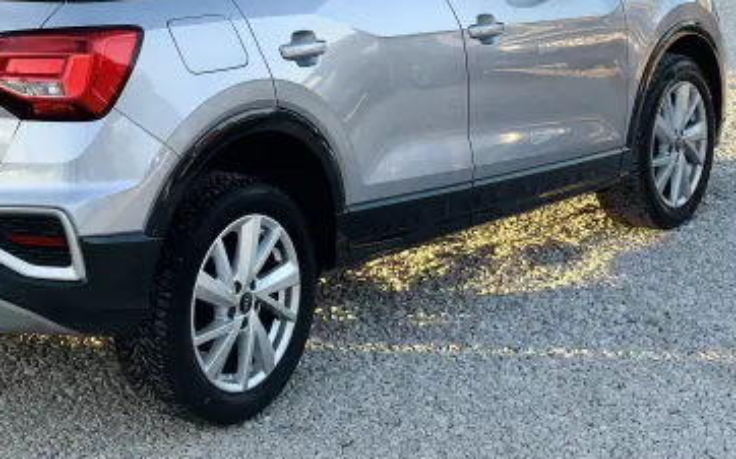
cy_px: 63
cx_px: 175
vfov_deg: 14.4
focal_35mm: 90
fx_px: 1805
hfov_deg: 22.8
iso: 80
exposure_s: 1/519
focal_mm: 6.86
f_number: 1.78
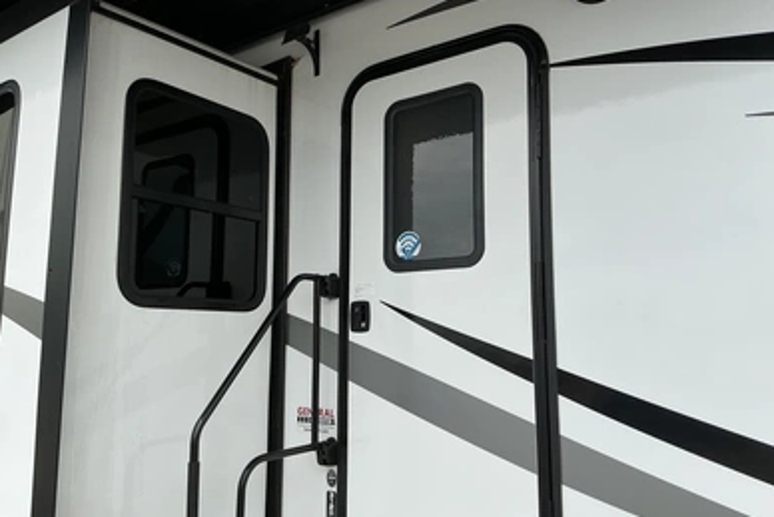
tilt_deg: +8.5
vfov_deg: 43.6
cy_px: 261
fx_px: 645
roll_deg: +0.6
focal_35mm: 30
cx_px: 379
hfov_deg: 61.9
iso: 25
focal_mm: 3
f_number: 1.8
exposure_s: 1/1786
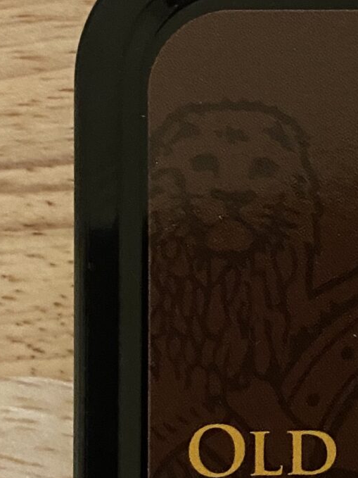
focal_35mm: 98
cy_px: 270
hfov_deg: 14.4
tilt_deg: -87.9
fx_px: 1352
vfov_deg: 20.0
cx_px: 478
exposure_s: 1/24
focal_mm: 4.25
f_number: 1.8
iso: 800
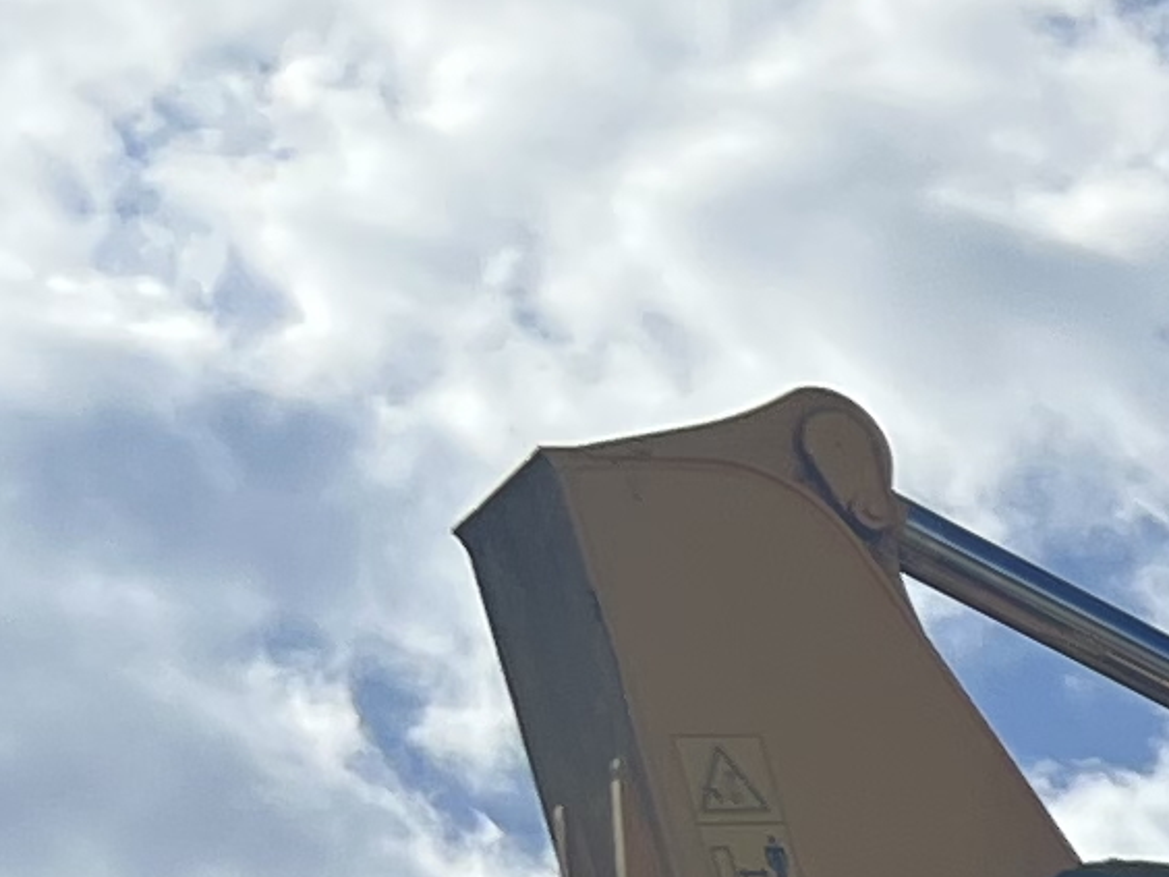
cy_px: 2529
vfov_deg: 7.2
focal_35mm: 186
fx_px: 6281
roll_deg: +2.7
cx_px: 3271
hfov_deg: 9.0
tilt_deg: +11.8
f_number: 1.5
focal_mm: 5.7
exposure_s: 1/8000
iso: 50
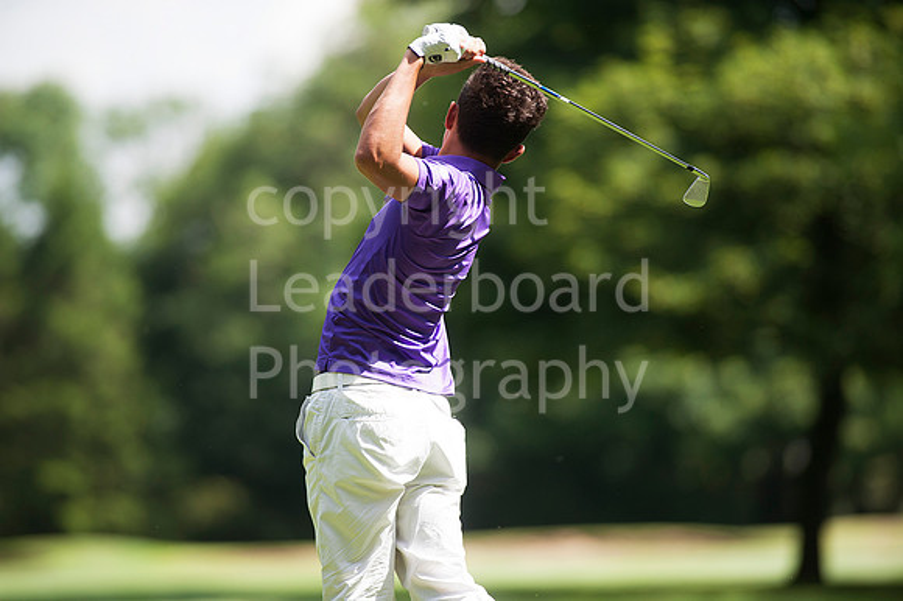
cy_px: 300
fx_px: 7520
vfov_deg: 4.6
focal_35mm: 300
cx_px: 452
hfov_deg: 6.9
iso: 320
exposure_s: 1/1600
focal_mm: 300
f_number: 4
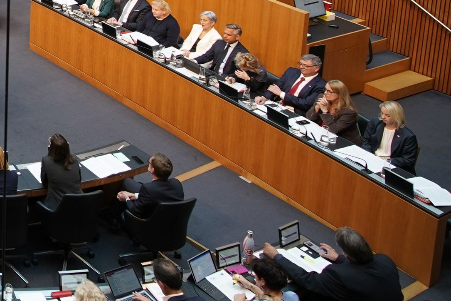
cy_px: -165
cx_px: -261
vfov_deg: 19.6
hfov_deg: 24.5
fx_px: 739
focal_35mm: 59
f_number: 4
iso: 640
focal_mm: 16
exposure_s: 1/100
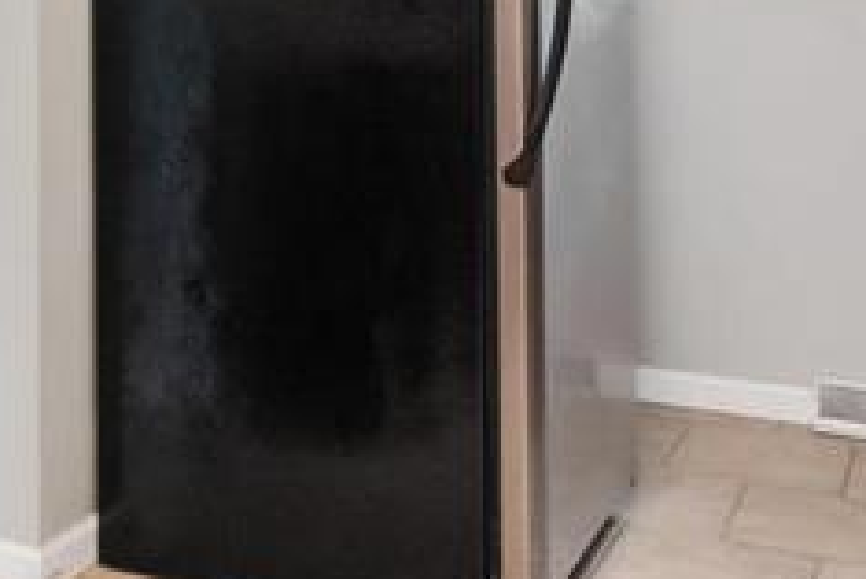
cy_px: -26
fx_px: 1468
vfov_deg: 21.4
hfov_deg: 31.9
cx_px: 158
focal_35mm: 61
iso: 400
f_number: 10
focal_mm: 7
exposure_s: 1
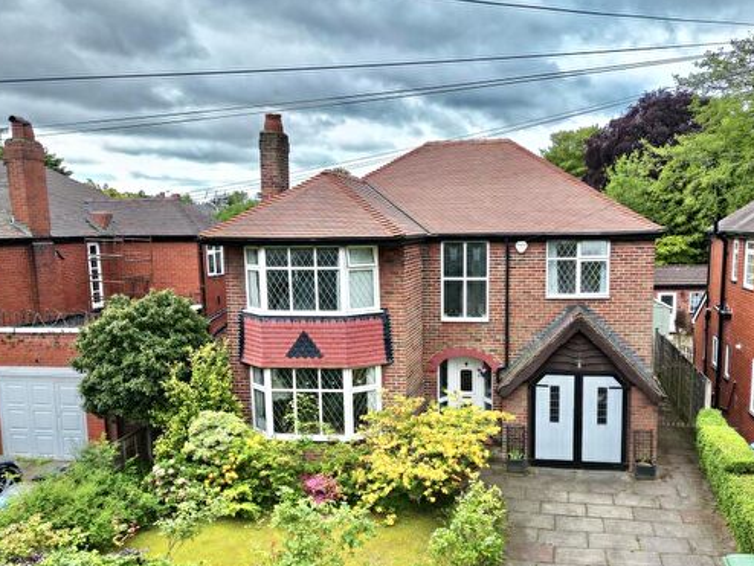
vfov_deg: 41.6
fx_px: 741
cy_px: 342
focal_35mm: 34
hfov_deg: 53.7
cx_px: 440
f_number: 1.7
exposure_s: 1/1500
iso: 100
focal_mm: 6.72
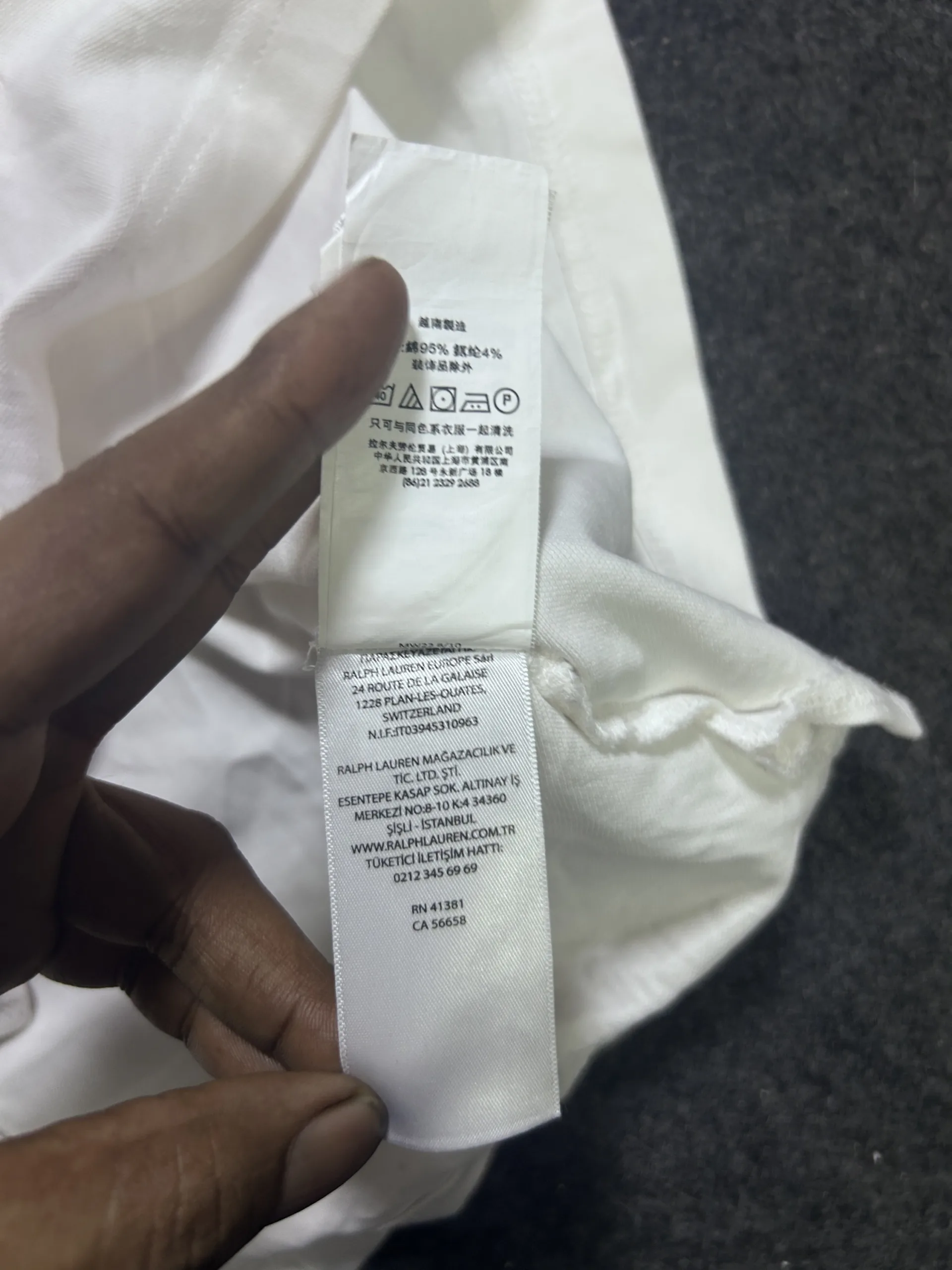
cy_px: 635
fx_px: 953
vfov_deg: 67.3
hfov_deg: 53.1
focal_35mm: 26
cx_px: 476
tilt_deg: -73.1
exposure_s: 1/50
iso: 80
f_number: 1.5
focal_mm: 5.7
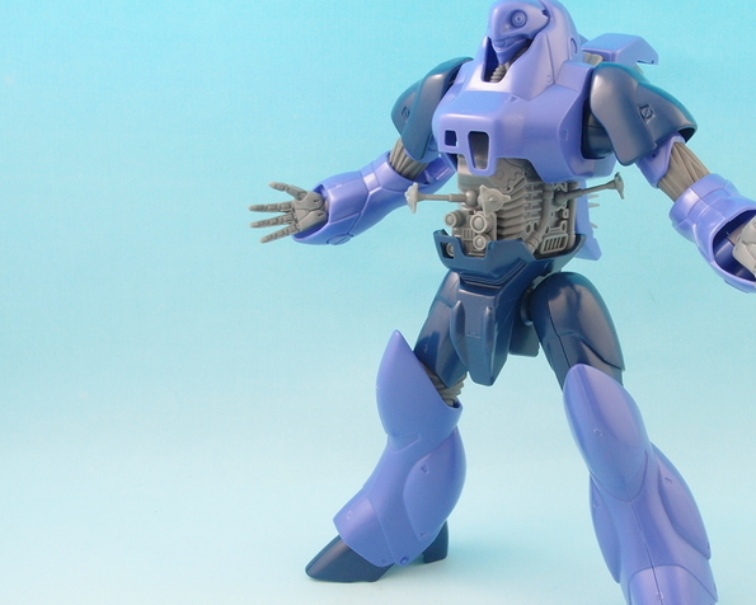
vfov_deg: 35.6
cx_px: 459
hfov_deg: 43.6
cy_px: 356
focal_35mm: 42
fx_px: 940
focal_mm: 6.87
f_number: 8
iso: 100
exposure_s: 1.3
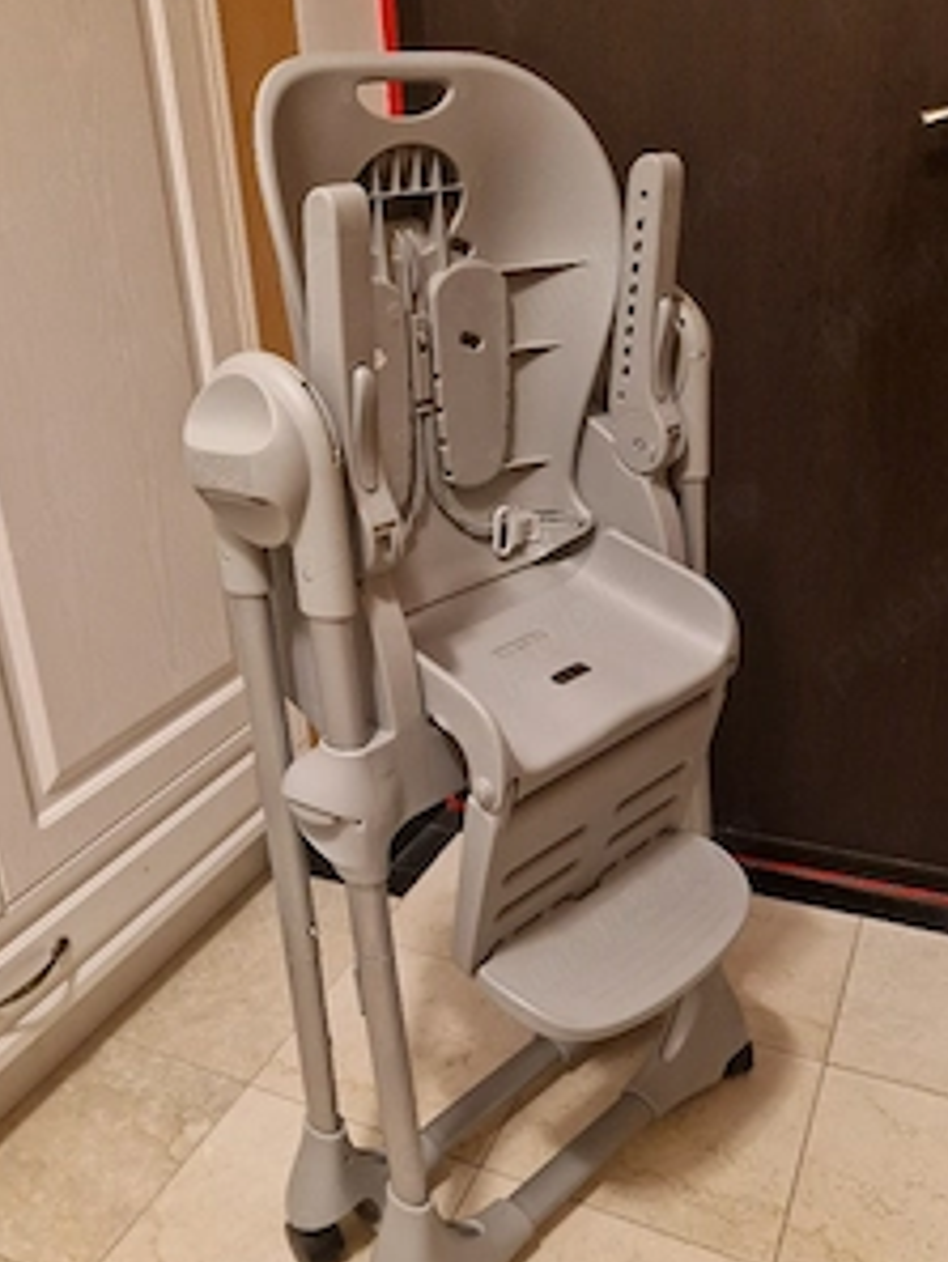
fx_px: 1131
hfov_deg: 45.2
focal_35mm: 31
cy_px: 633
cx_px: 378
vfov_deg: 58.3
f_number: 1.8
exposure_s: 1/33
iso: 640
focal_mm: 5.4
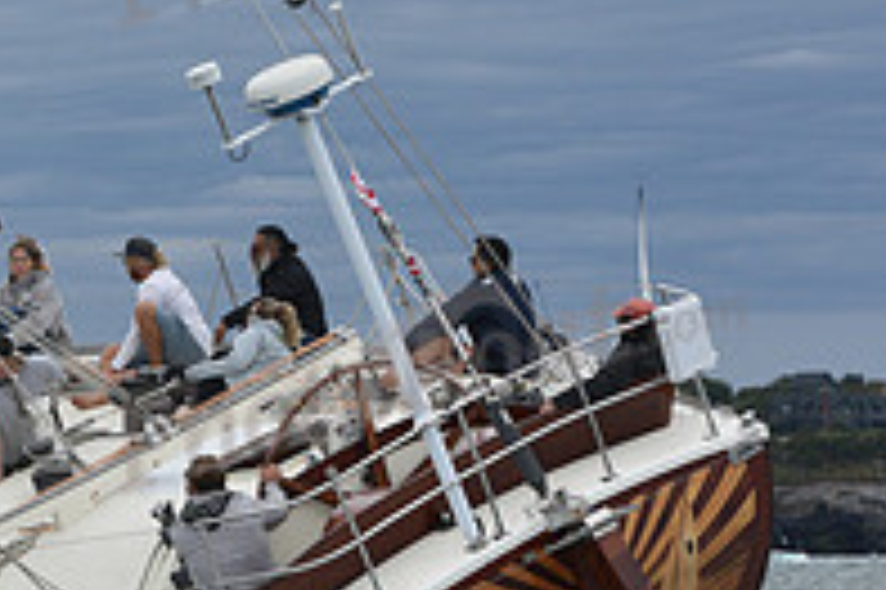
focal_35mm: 289
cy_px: 205
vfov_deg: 4.7
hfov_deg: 7.1
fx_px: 7107
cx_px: -117
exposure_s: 1/1000
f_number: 7.1
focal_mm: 98
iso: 320
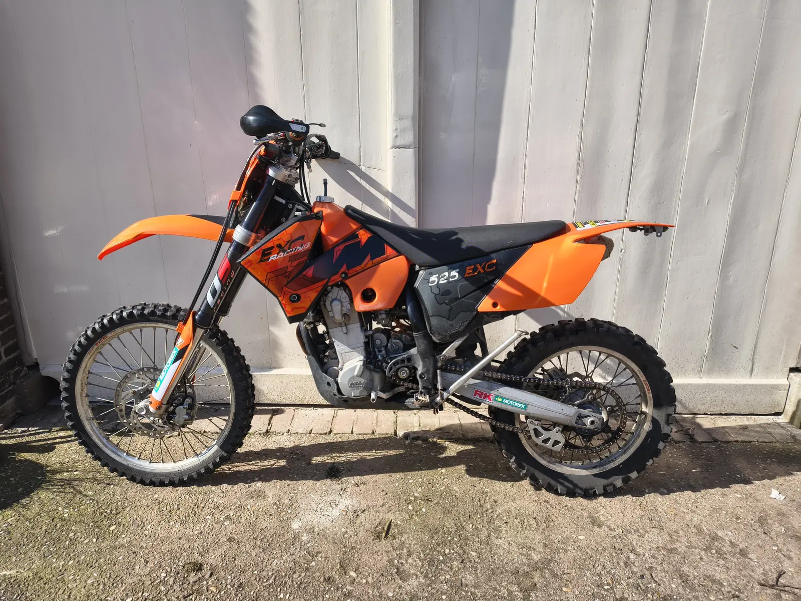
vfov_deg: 56.8
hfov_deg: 71.6
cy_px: 300
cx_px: 400
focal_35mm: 24
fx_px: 555
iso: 101
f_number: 1.8
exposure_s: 1/1284
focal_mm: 5.56
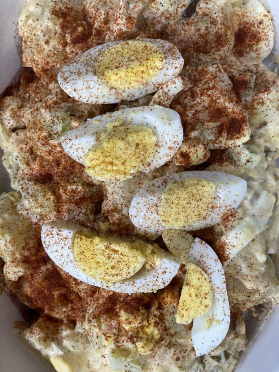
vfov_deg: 36.8
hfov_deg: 28.0
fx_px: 559
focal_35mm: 52
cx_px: 140
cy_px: 186
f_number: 2
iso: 40
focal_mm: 6
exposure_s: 1/120
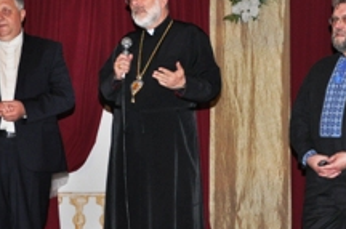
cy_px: 112
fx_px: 1333
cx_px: 181
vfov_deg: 9.8
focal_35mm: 139
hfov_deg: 14.8
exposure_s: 1/60
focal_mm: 40
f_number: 4.5
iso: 800
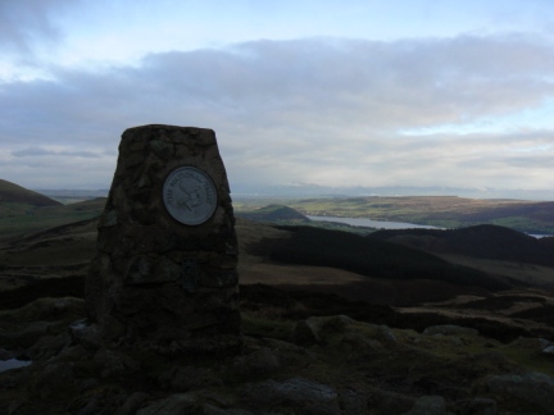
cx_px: 277
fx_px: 576
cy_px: 208
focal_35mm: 36
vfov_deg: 39.7
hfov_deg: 51.4
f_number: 3.2
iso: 80
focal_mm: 6
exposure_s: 1/500
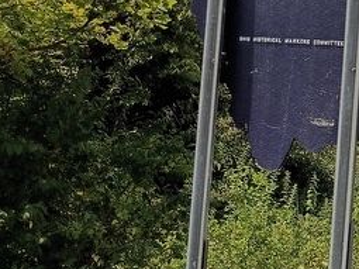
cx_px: 449
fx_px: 943
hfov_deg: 20.0
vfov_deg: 16.2
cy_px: 79
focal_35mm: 91
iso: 101
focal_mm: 4.27
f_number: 1.8
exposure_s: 1/1307
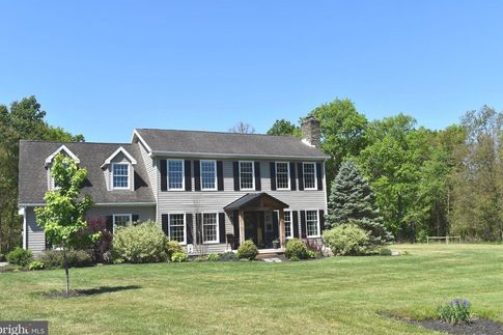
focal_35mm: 34
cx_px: 251
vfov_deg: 38.9
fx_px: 475
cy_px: 166
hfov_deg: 55.8
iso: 200
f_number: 10
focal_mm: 22
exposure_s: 1/400
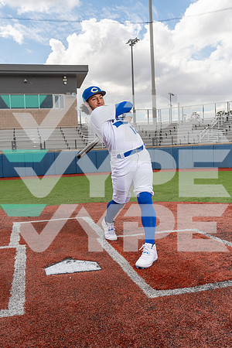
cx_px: 116
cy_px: 174
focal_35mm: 38
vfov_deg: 50.7
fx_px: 367
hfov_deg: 35.1
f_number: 8
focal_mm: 38
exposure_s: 1/250
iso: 100
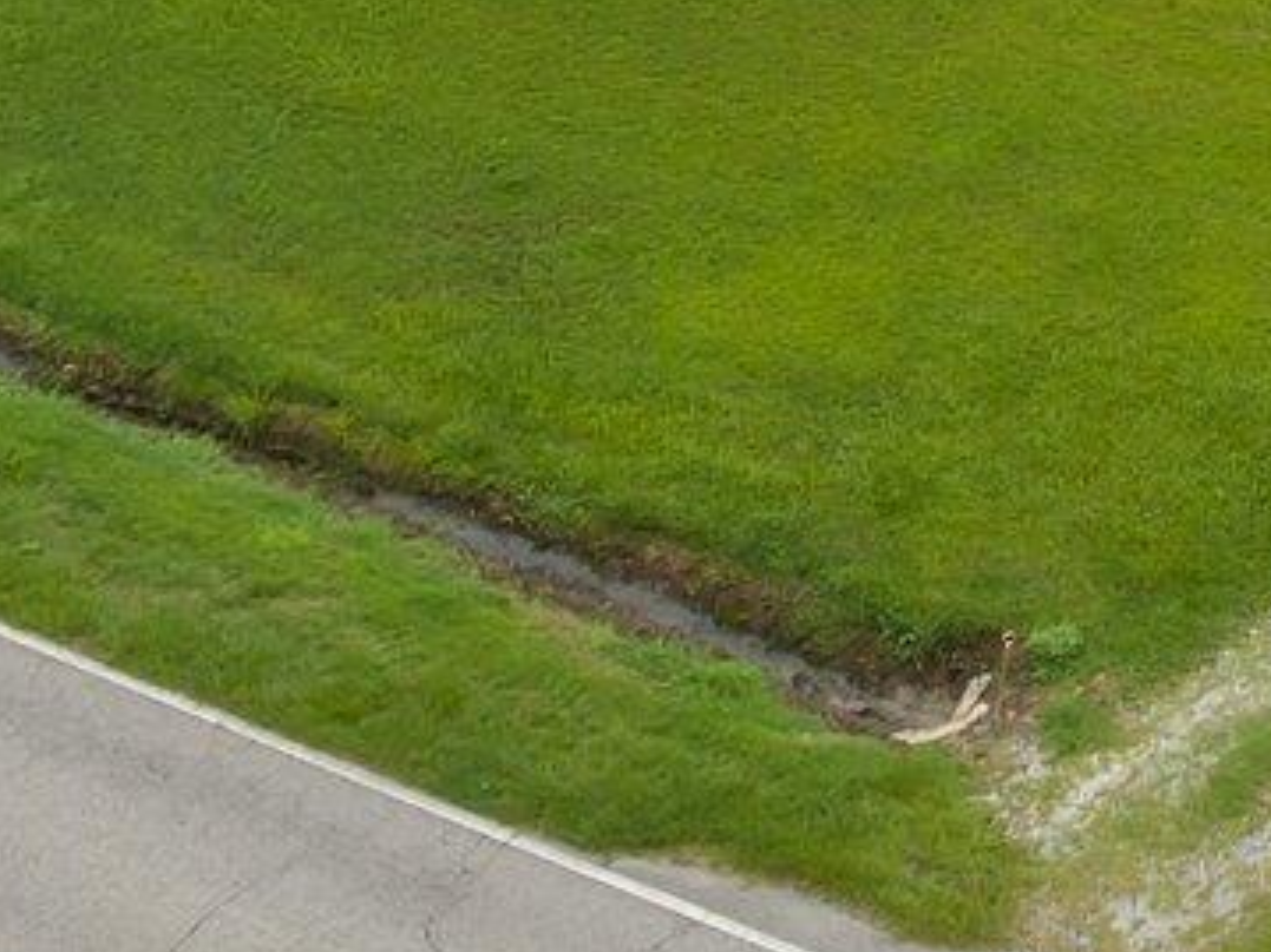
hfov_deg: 14.0
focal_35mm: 137
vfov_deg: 10.1
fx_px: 5029
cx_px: 1498
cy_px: -883
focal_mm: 12.29
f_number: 2.8
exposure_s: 1/800
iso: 100
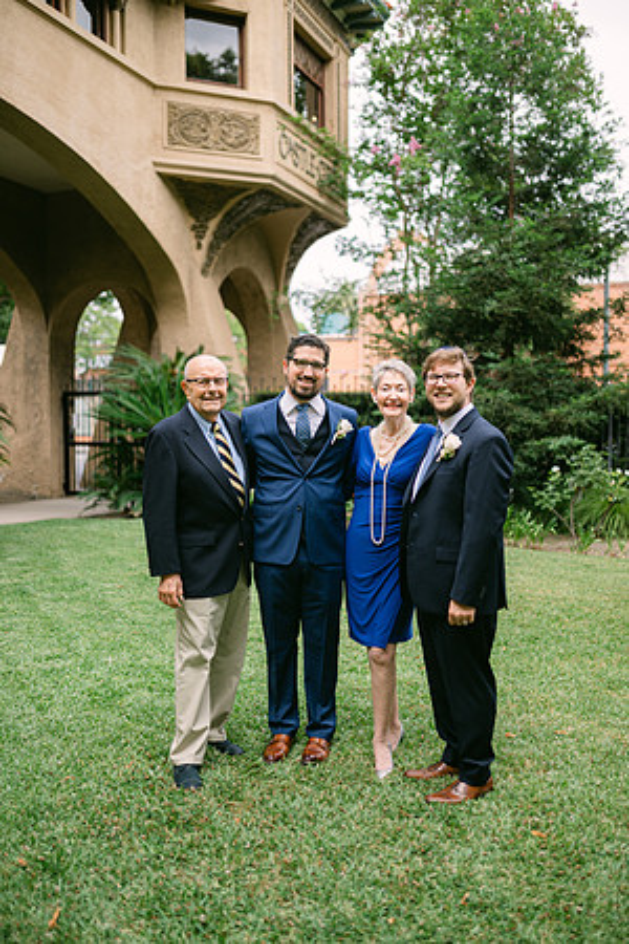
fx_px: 917
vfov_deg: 54.4
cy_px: 472
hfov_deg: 37.9
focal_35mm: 35
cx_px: 314
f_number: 1.4
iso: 100
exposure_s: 1/2000
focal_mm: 35
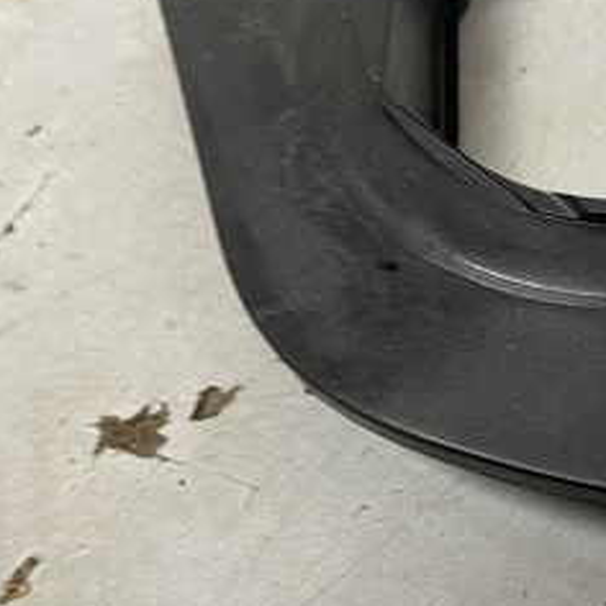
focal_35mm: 60
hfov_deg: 27.4
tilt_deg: -60.7
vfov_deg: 28.2
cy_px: 454
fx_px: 1188
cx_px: 567
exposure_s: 1/50
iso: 80
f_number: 1.6
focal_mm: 5.1
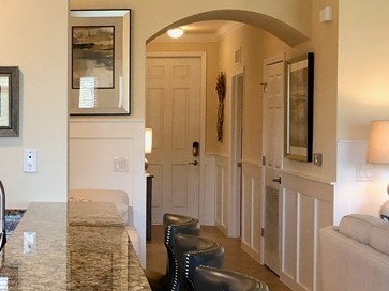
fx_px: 887
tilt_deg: -2.7
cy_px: 166
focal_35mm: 79
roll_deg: -0.4
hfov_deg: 24.1
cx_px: 45
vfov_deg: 18.6
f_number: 1.8
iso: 32
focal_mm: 3.99
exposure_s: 1/30
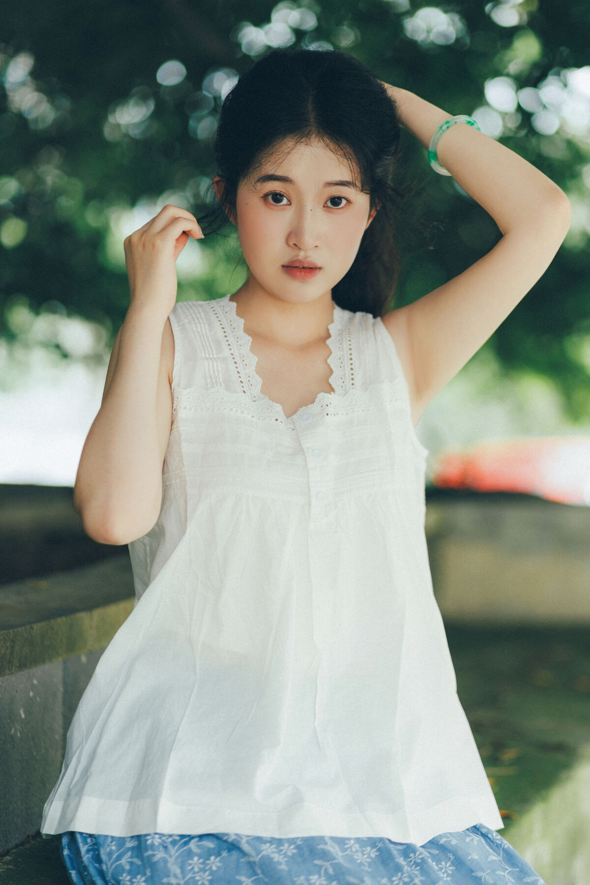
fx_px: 2089
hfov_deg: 16.1
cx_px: 295
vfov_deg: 23.9
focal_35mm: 85
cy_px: 442
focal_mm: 85
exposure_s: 1/160
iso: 320
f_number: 2
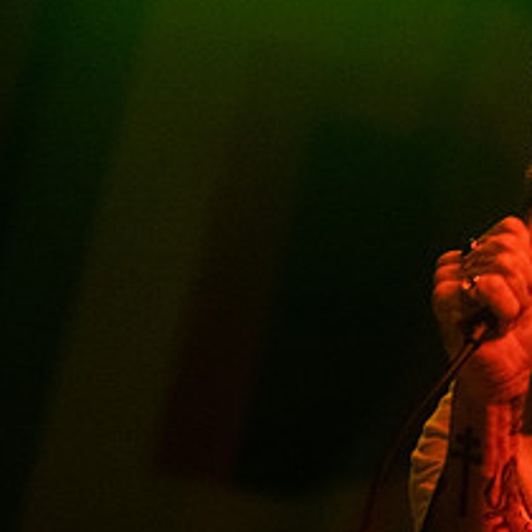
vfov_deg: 9.3
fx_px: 3269
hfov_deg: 9.2
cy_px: 250
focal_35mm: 188
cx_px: 689
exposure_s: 1/200
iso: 1600
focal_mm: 80
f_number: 3.2
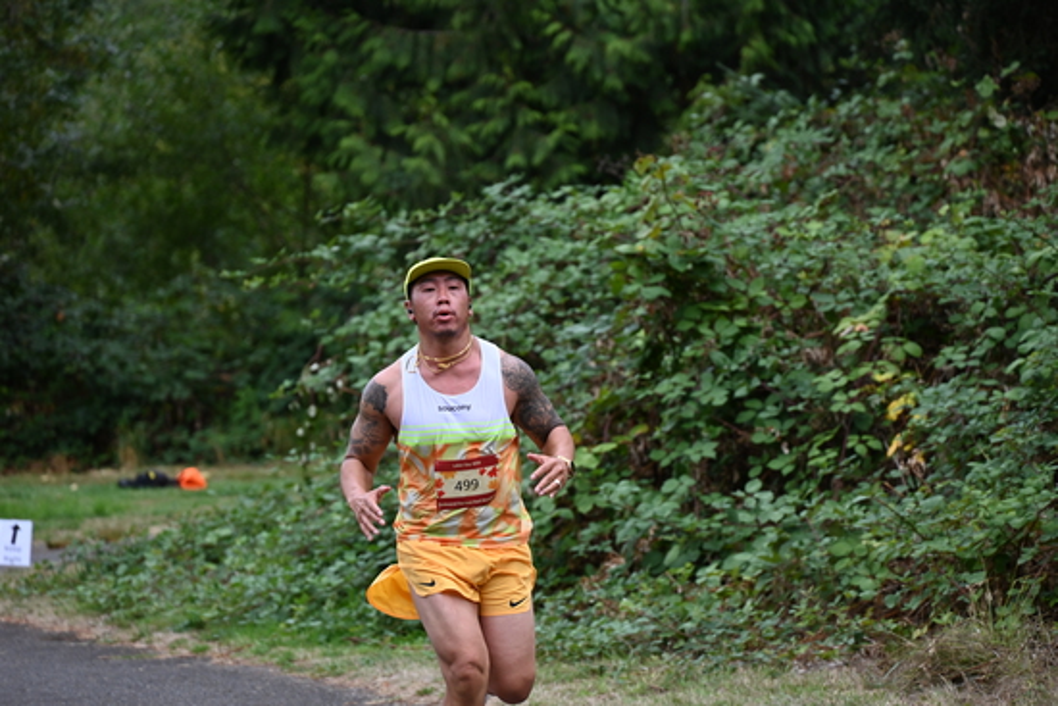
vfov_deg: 6.9
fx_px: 5879
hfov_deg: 10.3
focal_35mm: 200
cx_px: 529
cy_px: 353
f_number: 6.3
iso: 400
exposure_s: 1/320
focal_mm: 200
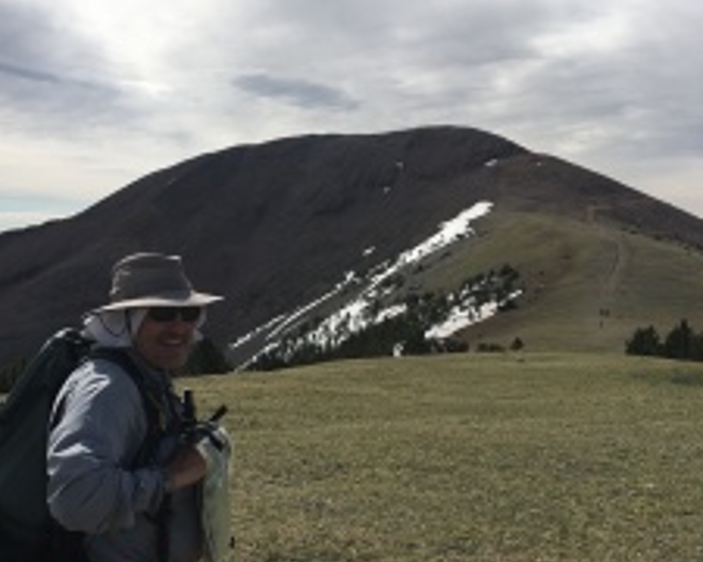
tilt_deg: -6.6
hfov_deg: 40.3
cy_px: 365
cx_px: 319
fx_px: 957
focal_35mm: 46
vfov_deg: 32.5
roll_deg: +1.8
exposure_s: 1/2481
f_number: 2.2
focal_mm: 4.15
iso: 25
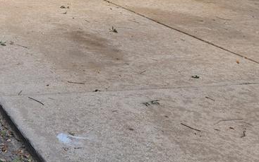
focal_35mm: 68
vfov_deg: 17.4
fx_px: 480
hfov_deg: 26.2
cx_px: -68
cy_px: -73
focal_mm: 6.4
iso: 12
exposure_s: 1/234
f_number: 1.8
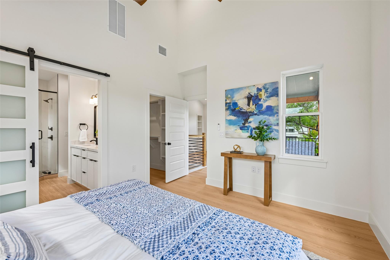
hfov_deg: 100.4
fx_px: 162
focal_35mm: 15
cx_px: 195
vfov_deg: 77.3
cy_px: 130
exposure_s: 1/30
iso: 100
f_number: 6.7
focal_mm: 15
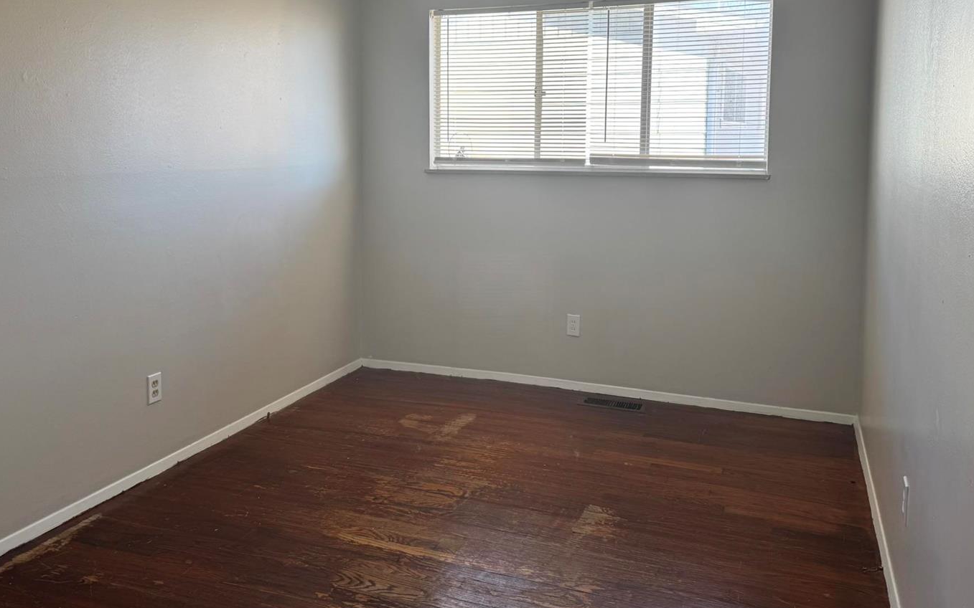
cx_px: 502
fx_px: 796
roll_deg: -0.3
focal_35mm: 30
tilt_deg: -4.4
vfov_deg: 41.3
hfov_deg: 62.9
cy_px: 200
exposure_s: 1/121
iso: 64
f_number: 1.78
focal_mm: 6.76
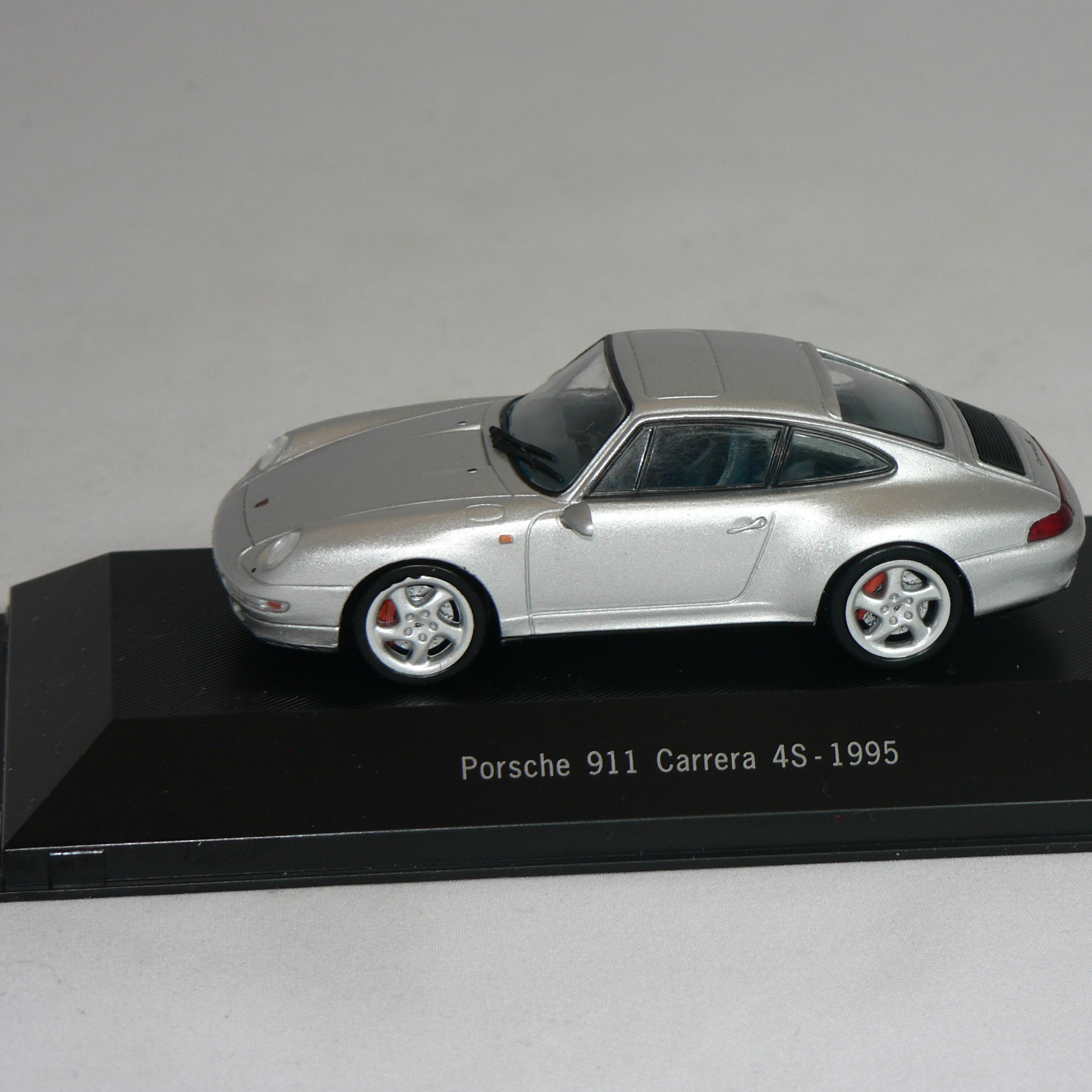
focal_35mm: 126
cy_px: 544
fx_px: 4497
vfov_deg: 13.8
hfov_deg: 13.8
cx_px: 691
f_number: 3.2
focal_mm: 17.7
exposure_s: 1/60
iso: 80
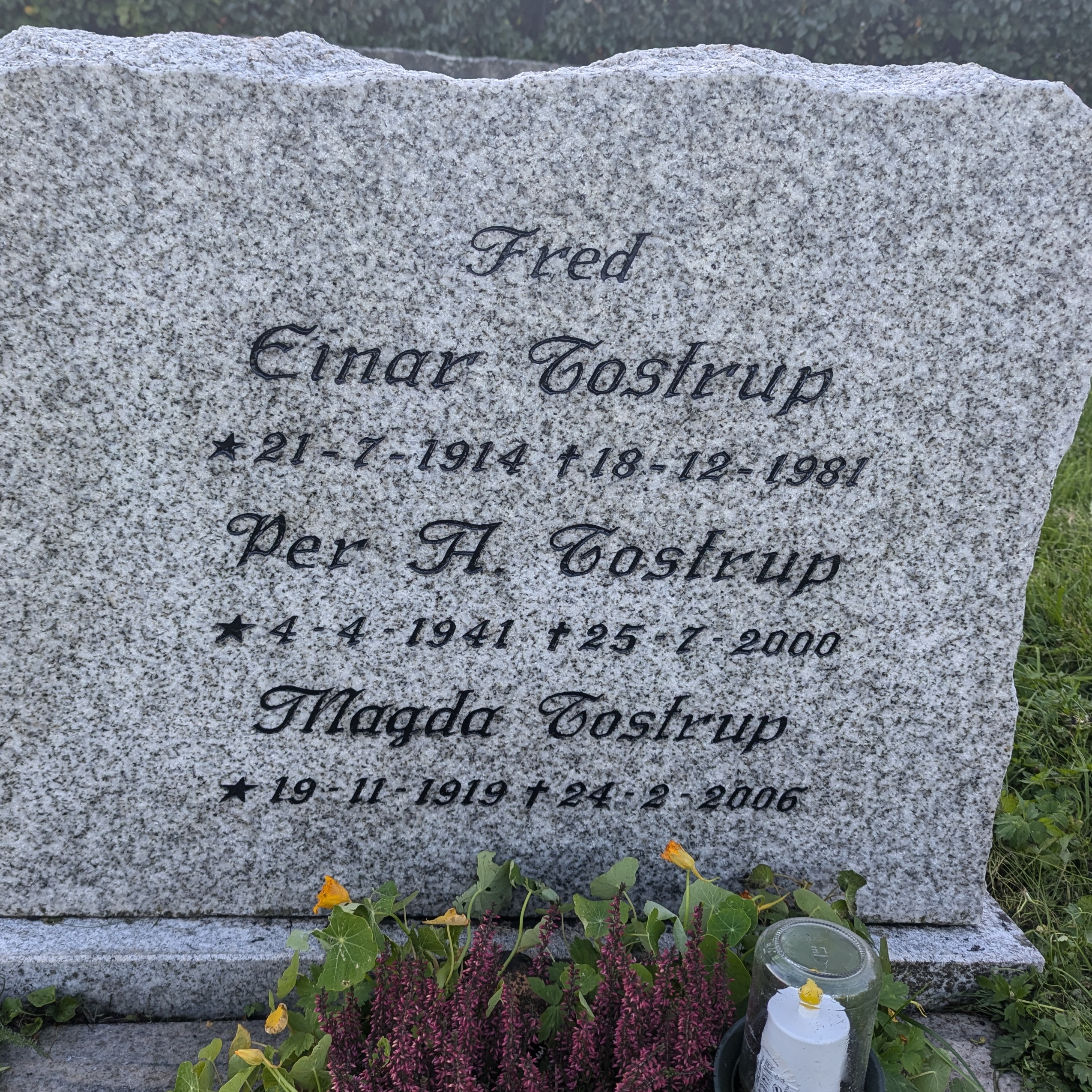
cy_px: 539
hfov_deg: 48.4
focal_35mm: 34
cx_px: 488
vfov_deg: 48.4
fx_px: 1213
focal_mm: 6.81
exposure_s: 1/141
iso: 27
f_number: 1.85
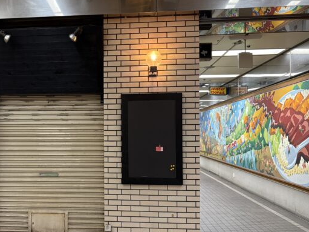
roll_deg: +0.8
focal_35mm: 37
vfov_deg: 38.6
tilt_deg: +0.9
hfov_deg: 48.9
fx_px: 330
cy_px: 129
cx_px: 92
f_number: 1.6
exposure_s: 1/60
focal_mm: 5.96
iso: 200
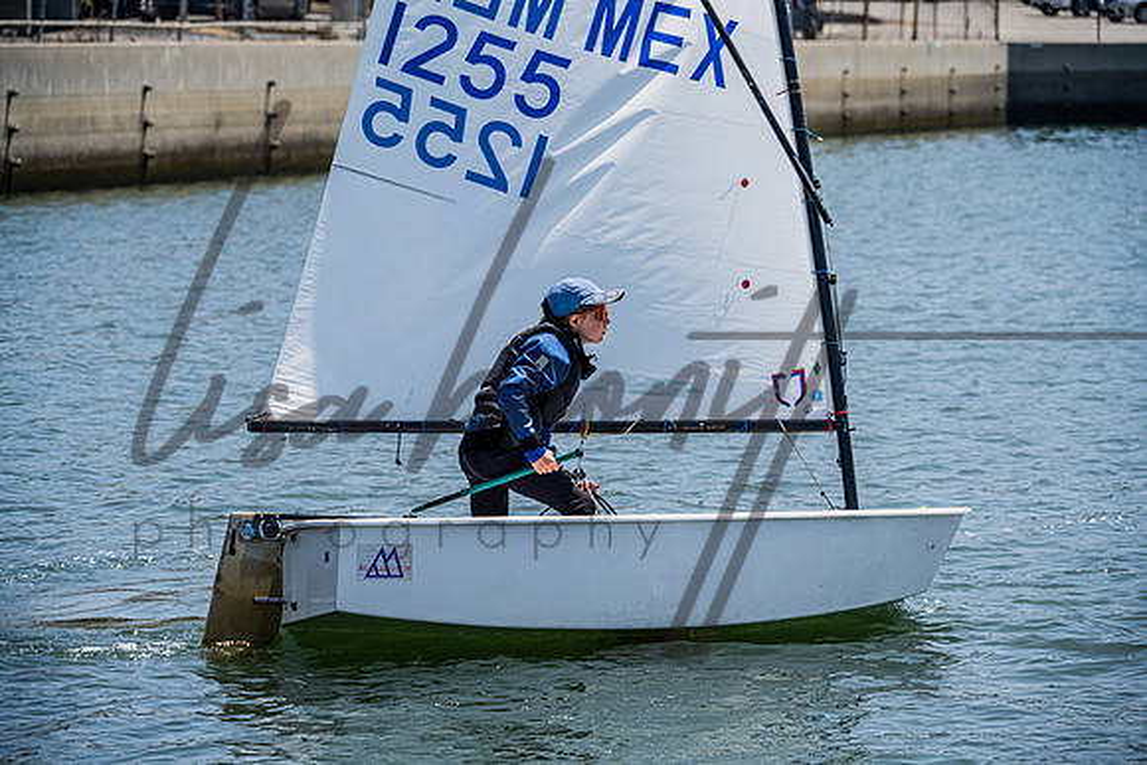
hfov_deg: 13.7
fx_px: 4780
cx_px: 574
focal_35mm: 150
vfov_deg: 9.2
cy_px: 382
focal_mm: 150
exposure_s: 1/5000
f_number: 7.1
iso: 1000
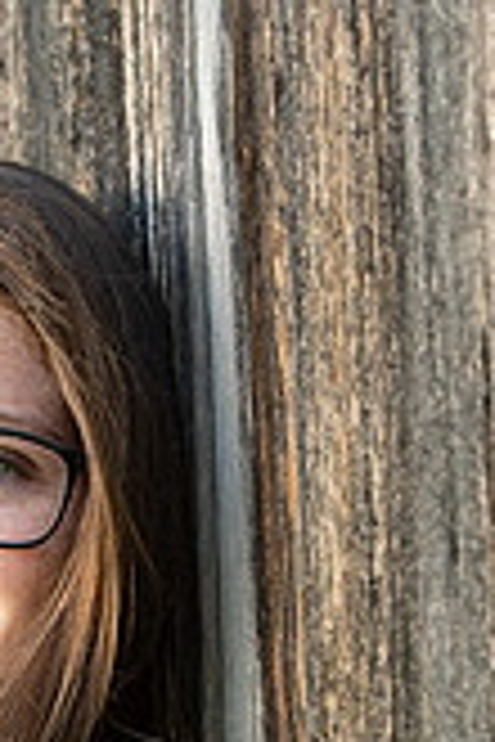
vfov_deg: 9.9
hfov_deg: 6.7
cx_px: -54
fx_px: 4228
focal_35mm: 205
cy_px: 796
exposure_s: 1/200
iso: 400
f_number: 5.6
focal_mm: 75
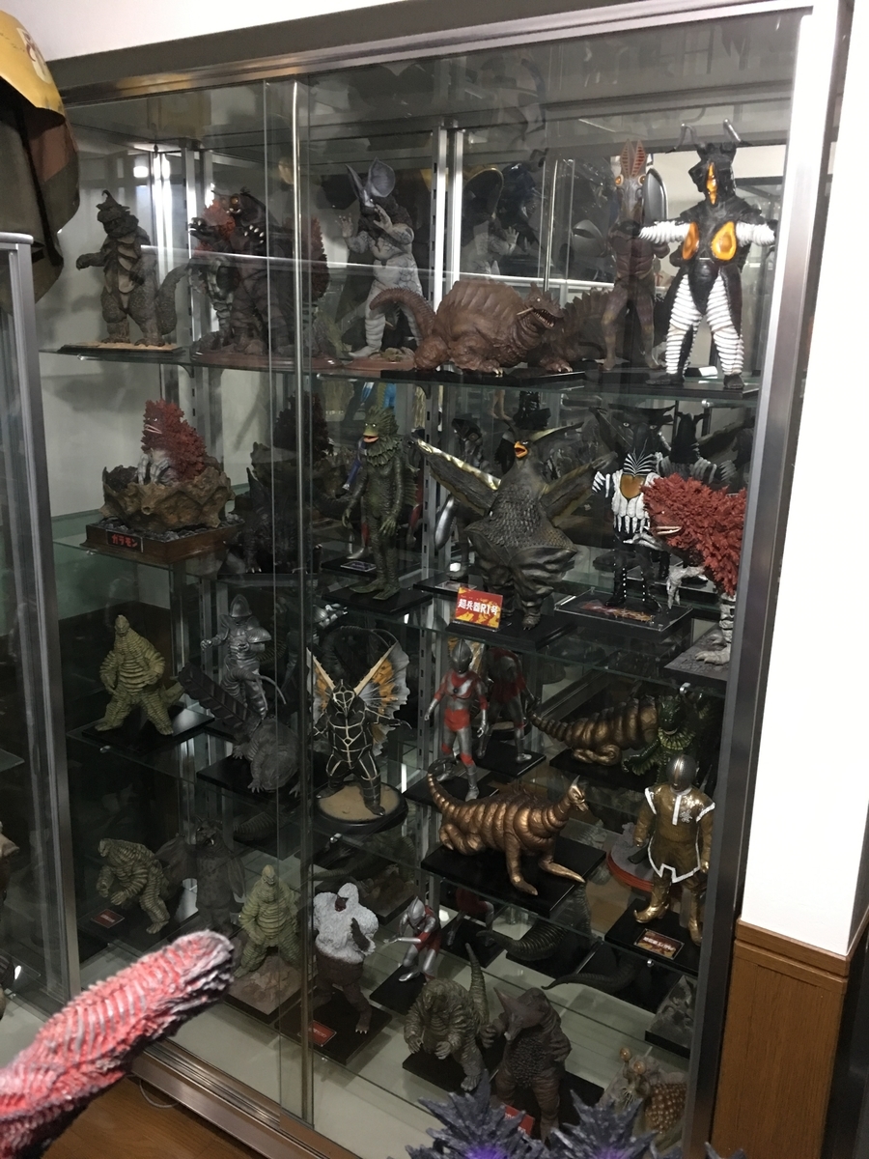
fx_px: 971
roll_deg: -1.8
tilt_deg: -13.5
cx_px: 434
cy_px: 580
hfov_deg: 48.2
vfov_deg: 61.7
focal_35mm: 29
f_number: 2.2
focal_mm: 4.15
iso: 80
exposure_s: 1/4
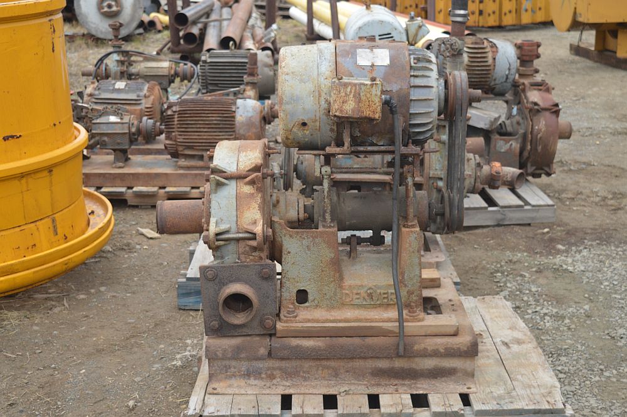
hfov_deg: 36.9
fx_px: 940
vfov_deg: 25.0
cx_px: 314
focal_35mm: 54
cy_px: 208
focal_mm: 36
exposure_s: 1/60
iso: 400
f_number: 4.8
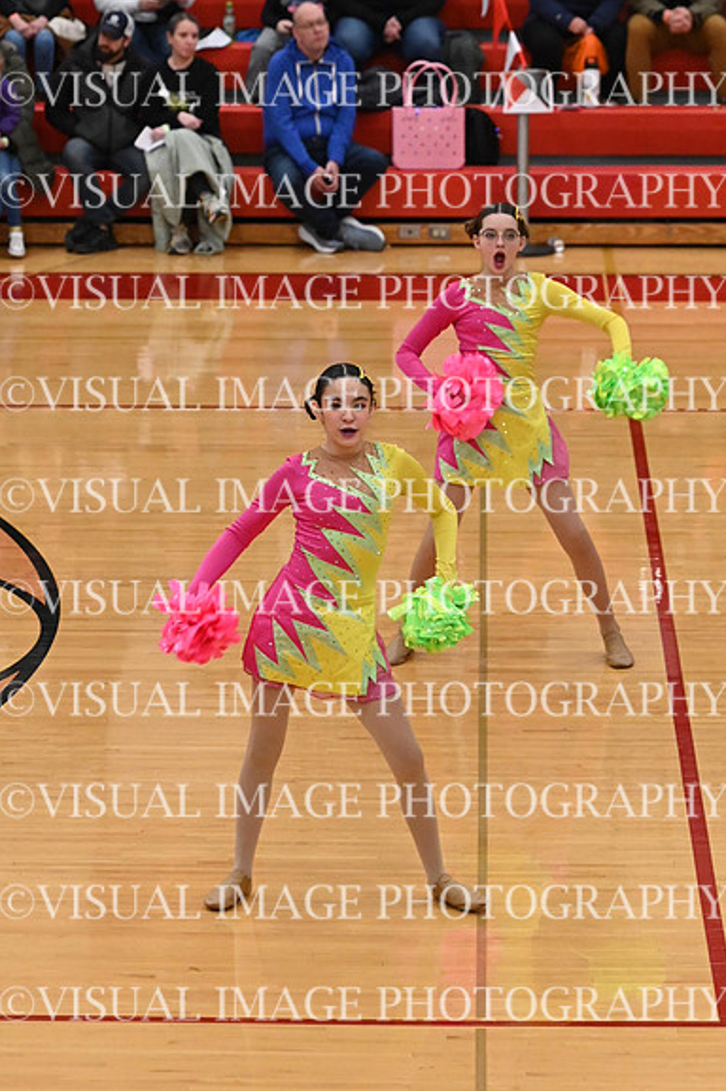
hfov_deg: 8.1
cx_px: 364
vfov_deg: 12.2
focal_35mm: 169
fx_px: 5118
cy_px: 546
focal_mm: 112
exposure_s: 1/400
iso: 6400
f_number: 4
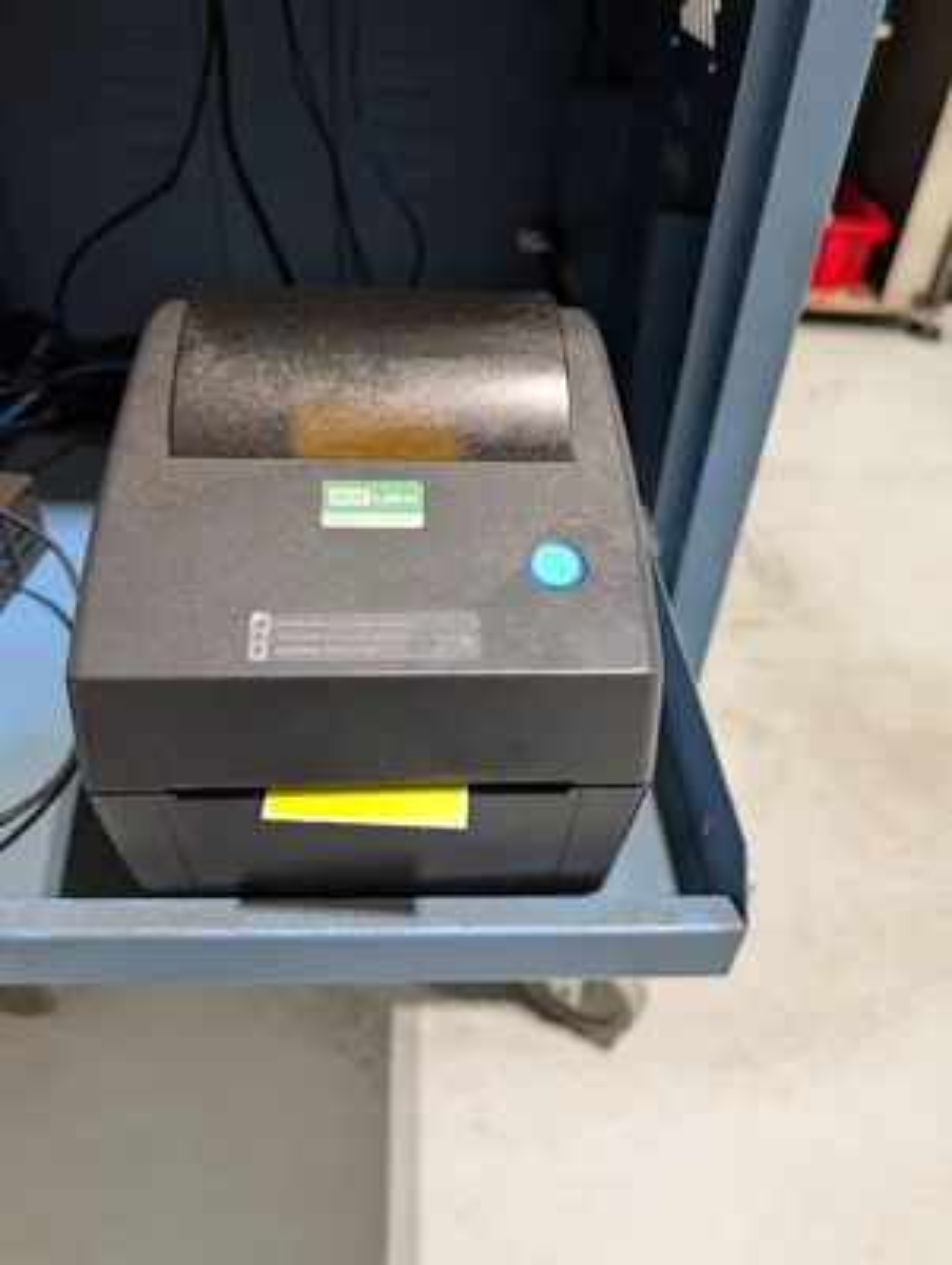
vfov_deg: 71.5
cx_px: 476
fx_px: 878
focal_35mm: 24
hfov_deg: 56.9
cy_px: 632
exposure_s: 1/560
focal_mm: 6.9
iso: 1455
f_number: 1.68
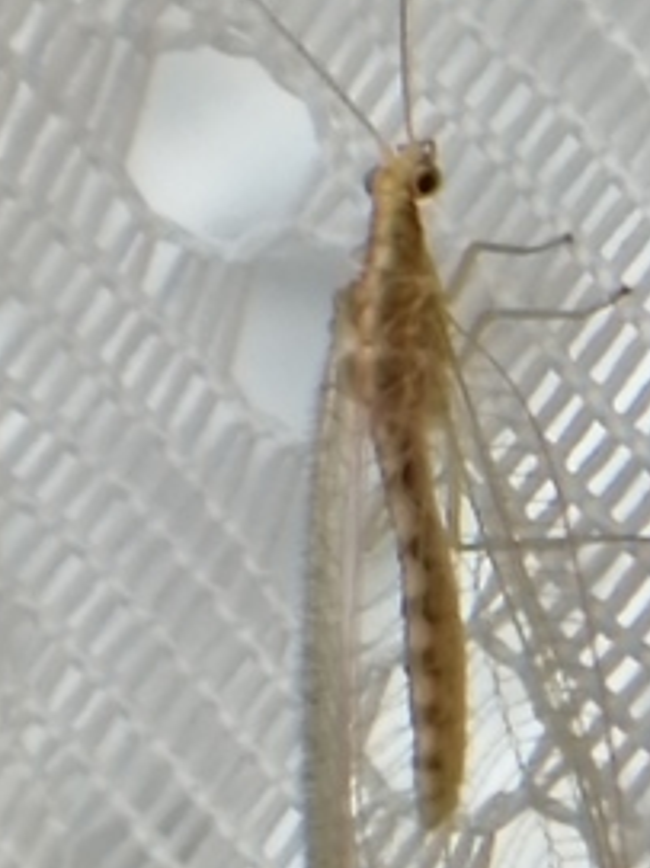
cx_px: 516
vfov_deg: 8.1
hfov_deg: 6.0
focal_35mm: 246
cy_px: 468
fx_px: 6164
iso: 64
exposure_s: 1/30
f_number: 1.8
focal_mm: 3.46
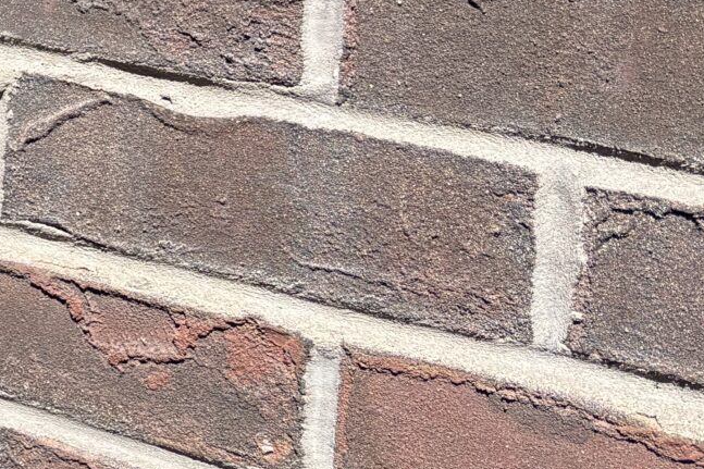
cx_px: -679
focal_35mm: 107
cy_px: -161
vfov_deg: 12.4
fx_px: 2092
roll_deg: +2.2
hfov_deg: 15.5
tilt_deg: -8.6
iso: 50
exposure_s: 1/1751
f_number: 1.6
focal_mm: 5.96
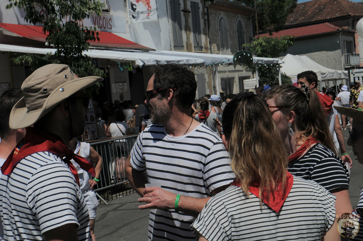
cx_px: 182
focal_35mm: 75
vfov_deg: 18.1
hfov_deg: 27.0
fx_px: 755
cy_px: 120
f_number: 14
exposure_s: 1/800
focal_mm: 50
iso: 200
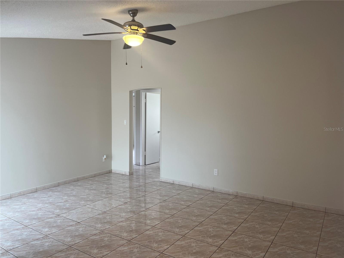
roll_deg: -0.2
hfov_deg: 67.3
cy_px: 129
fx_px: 258
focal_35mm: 26
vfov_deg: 53.1
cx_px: 172
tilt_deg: -3.9
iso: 100
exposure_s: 1/120
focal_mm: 5.1
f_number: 1.6
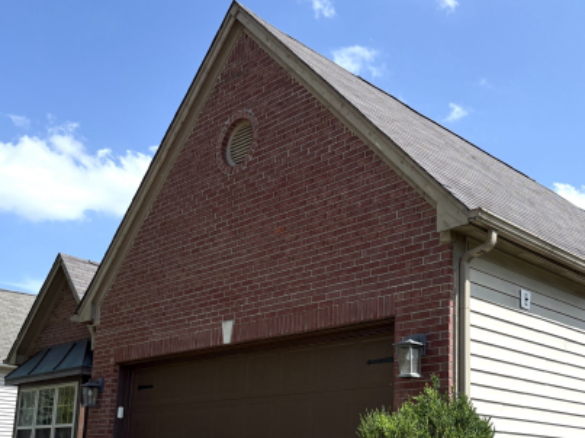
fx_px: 726
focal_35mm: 43
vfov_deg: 32.8
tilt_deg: +10.9
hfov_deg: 43.5
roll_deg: -1.2
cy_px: 338
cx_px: 369
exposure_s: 1/3448
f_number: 1.6
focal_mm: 5.96
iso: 50
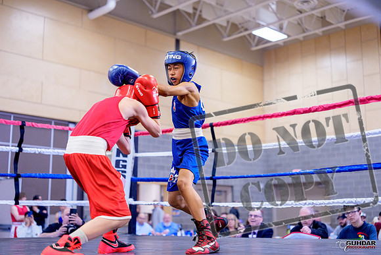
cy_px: 128
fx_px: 529
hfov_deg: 39.6
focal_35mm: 50
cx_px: 190
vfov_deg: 27.0
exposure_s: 1/1000
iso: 3200
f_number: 2
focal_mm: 50
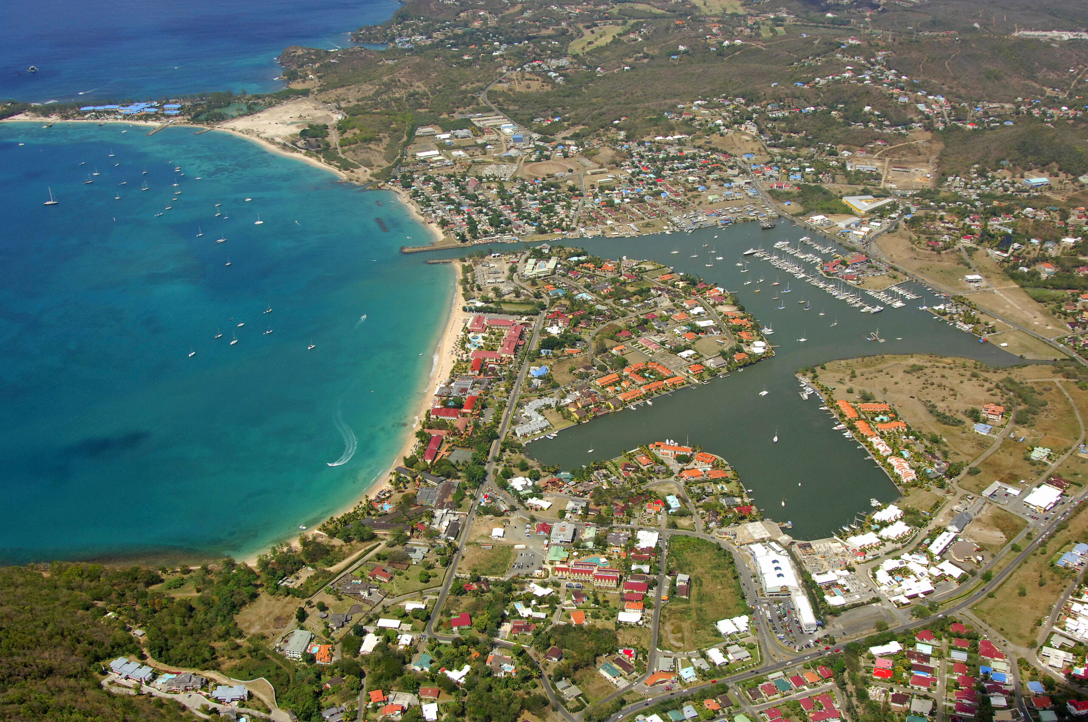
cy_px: 361
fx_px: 1087
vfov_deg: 36.8
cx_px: 544
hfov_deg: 53.2
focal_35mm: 36
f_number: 7.6
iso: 400
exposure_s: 1/1250
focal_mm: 24
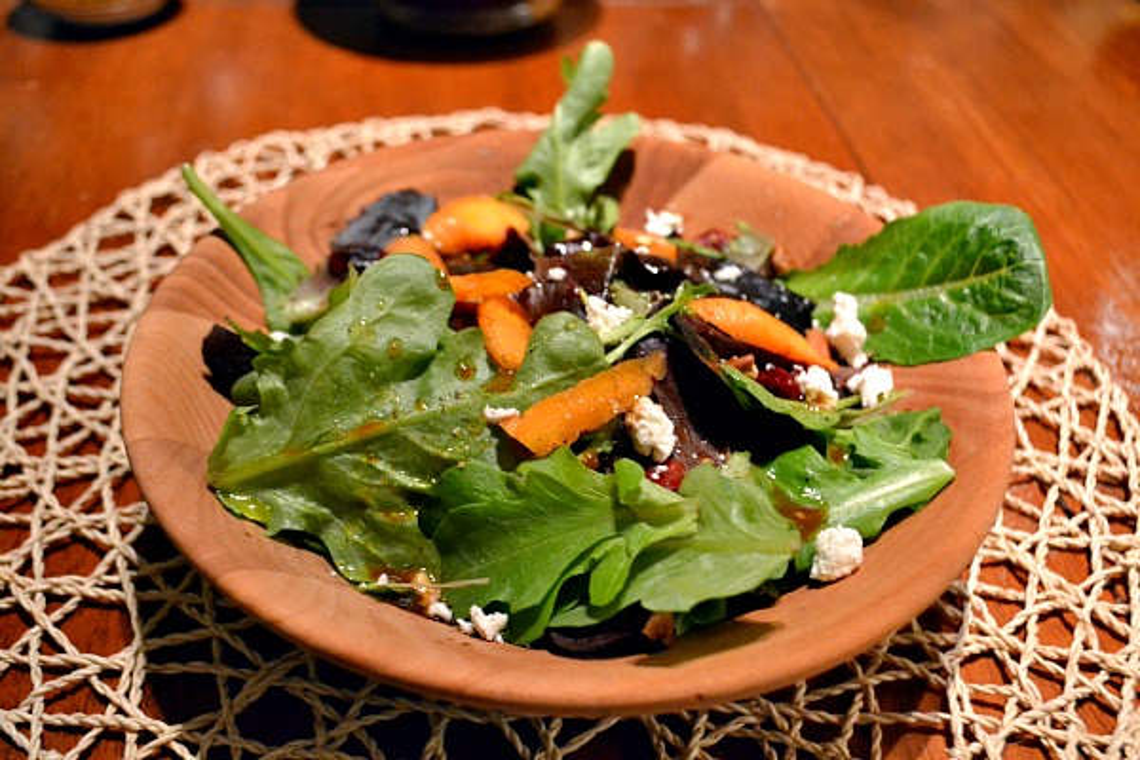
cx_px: 570
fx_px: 1140
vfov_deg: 36.9
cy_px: 380
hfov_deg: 53.1
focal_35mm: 36
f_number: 4
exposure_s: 1/20
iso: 3200
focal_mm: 24
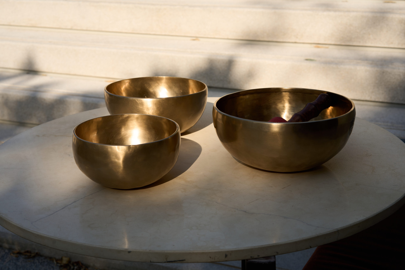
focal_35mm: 55
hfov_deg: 36.2
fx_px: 619
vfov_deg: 24.6
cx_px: 202
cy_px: 135
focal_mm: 55
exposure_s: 1/200
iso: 100
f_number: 9
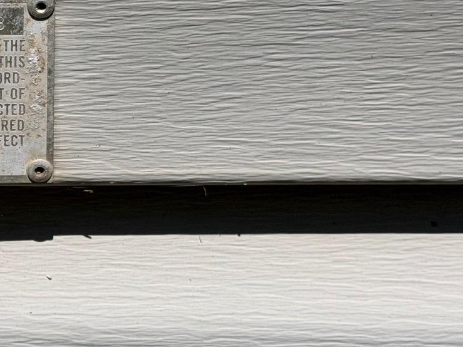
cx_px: -11
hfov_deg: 14.6
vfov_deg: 11.1
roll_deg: +1.8
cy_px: 140
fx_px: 1779
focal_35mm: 133
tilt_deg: -26.4
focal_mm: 6.76
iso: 80
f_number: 1.78
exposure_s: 1/8772
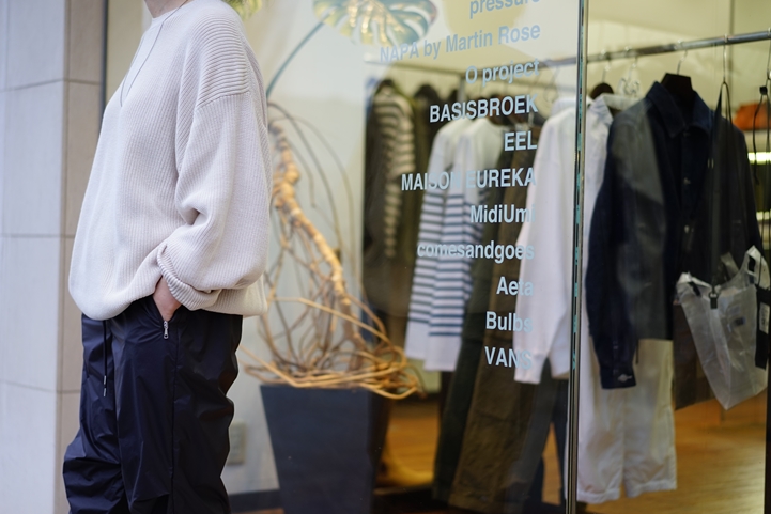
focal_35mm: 61
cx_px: 357
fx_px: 1307
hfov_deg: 32.9
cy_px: 261
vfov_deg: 22.3
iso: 100
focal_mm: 55
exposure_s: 1/60
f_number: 1.8
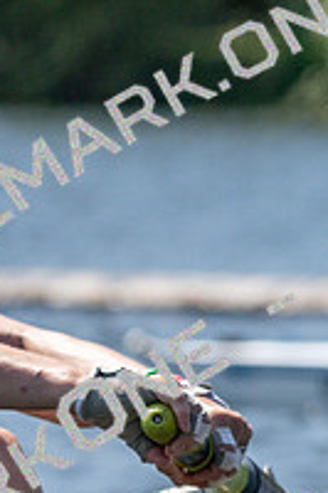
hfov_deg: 1.8
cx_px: 641
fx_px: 10308
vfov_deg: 2.7
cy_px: 292
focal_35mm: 753
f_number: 5.6
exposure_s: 1/2000
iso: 320
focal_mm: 259
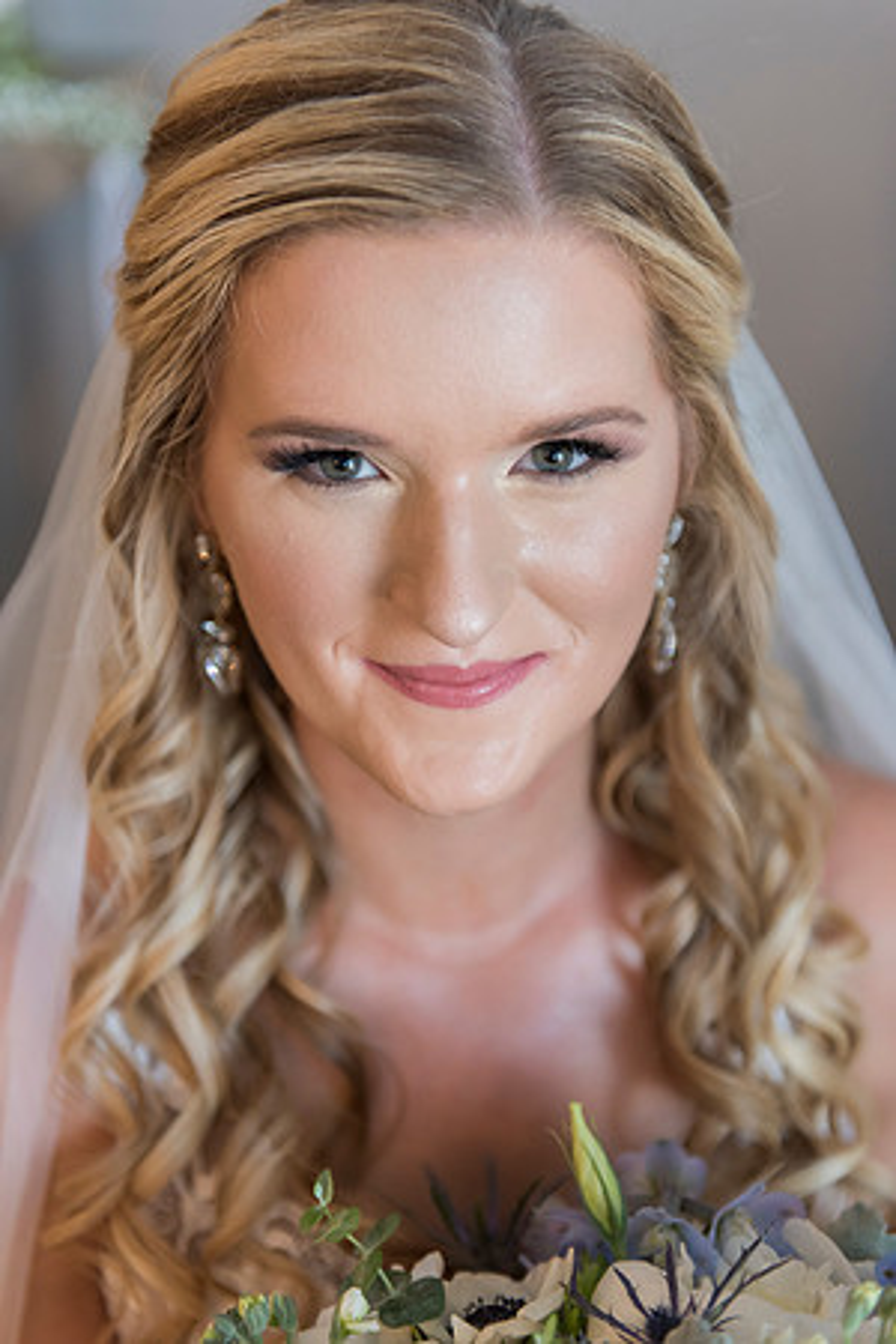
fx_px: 2240
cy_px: 672
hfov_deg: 22.6
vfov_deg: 33.4
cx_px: 448
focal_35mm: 60
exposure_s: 1/160
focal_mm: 60
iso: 1000
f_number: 2.8
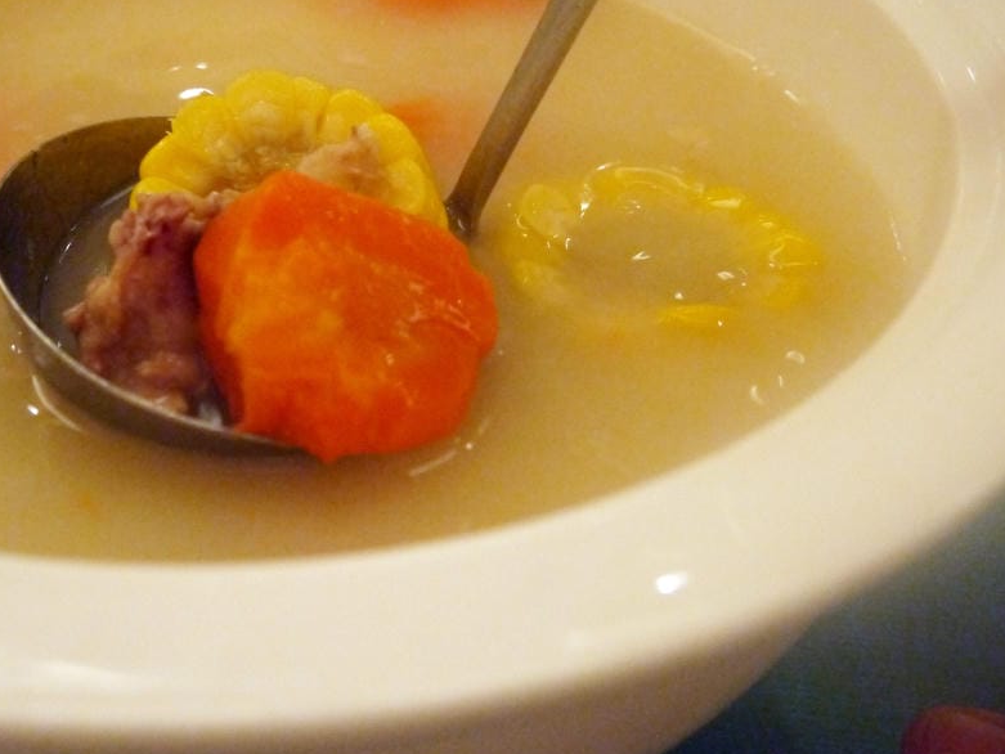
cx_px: 368
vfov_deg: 33.3
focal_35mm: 43
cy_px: 257
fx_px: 1249
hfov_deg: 43.5
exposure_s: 1/125
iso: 1600
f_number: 3.5
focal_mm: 14
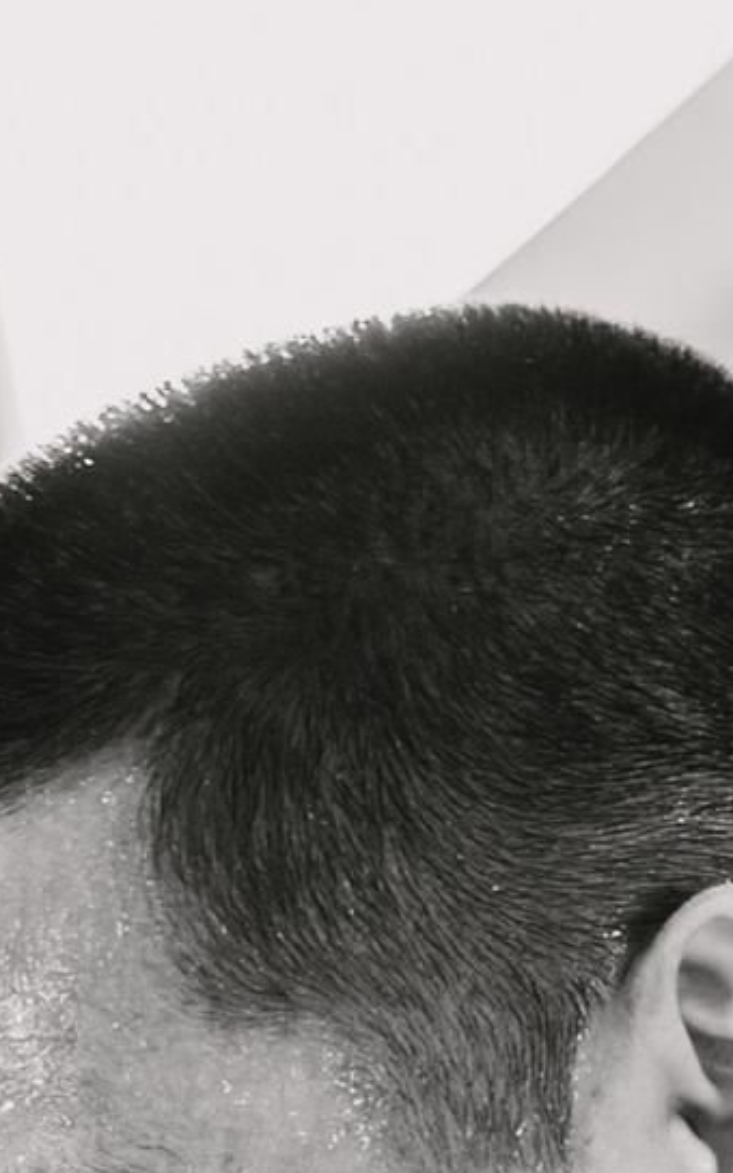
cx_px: -267
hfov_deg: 5.8
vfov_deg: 8.6
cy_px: 2719
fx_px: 7128
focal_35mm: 223
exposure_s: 1/200
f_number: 2.8
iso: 400
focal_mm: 31
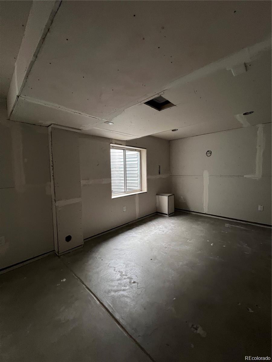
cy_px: 181
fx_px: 136
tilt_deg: -3.1
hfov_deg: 89.9
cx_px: 136
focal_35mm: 13
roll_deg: +0.1
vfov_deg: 106.2
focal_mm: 1.57
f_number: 1.8
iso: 200
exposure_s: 1/60
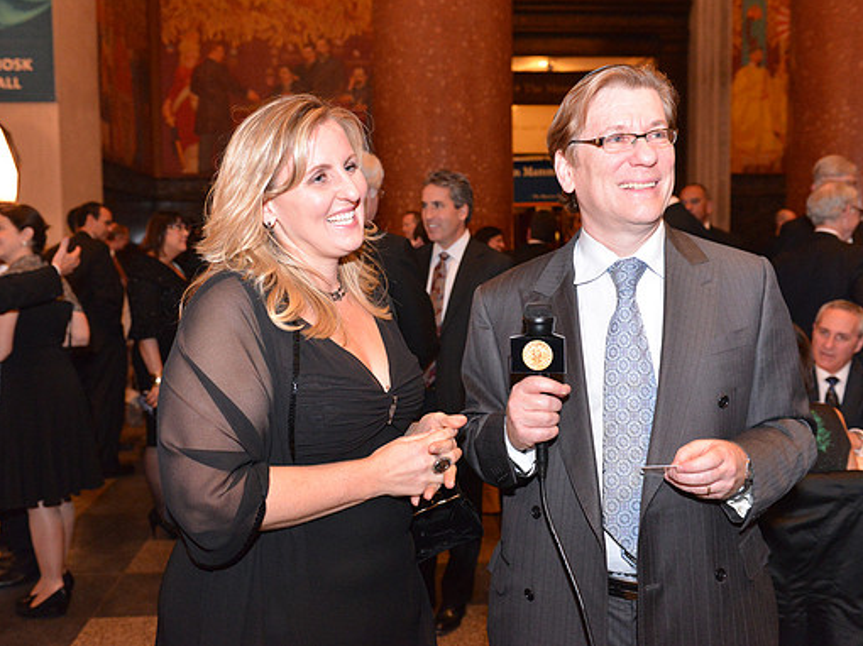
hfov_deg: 52.6
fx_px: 872
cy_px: 322
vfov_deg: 40.7
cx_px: 420
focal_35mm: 35
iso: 5000
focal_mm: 32
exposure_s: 1/60
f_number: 4
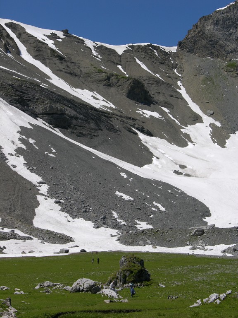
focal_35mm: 93
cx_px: 119
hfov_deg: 15.9
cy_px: 159
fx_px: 853
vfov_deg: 21.1
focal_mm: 23.7
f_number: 5.7
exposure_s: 1/473
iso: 50
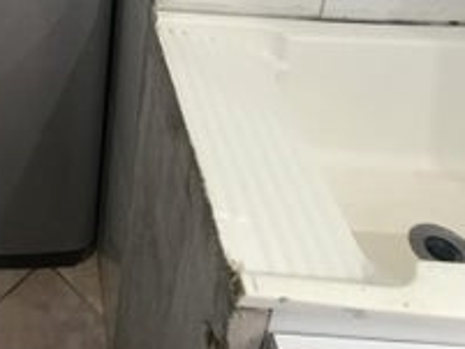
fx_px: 685
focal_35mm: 51
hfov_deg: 33.3
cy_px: -185
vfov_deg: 22.8
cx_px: -32
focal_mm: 1.65
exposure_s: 1/33.3
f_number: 2.2
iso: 400
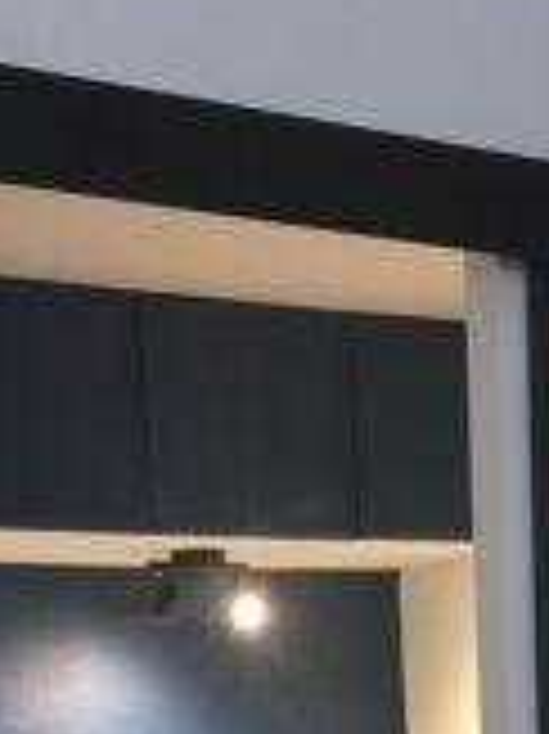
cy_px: 912
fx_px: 1715
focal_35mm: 81
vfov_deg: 22.1
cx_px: 414
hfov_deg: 18.1
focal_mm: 3.3
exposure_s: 1/33
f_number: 2.4
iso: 160
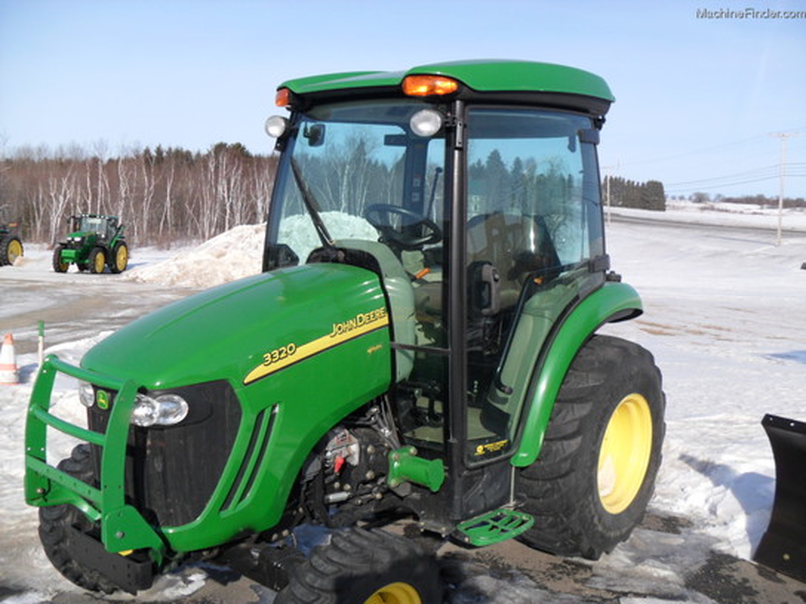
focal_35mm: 35
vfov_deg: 40.7
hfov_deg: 52.6
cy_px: 302
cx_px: 403
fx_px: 815
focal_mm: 6.3
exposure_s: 1/250
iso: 80
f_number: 7.6
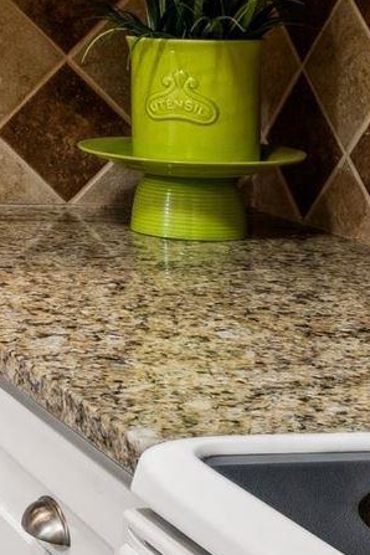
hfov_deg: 11.0
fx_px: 1620
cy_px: -45
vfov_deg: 18.7
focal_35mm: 105
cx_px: -512
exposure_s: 1/3.33
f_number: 13
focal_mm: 15.3
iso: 400
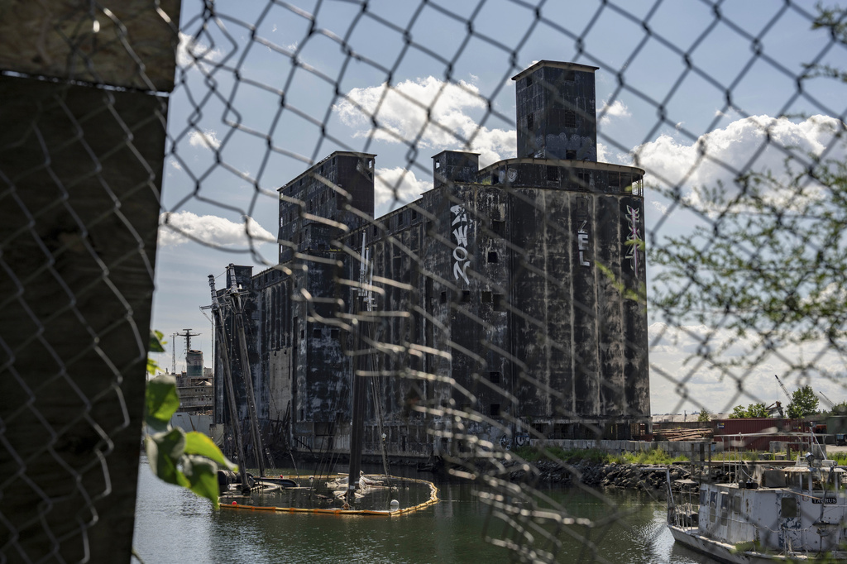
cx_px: 424
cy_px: 282
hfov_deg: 41.1
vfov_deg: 28.1
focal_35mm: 48
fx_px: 1129
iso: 100
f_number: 7.1
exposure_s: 1/1000
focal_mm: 48
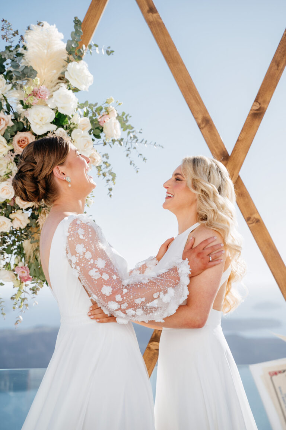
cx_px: 143
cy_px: 215
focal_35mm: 75
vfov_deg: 27.0
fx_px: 895
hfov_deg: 18.2
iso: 100
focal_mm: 75
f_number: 4
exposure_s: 1/1000
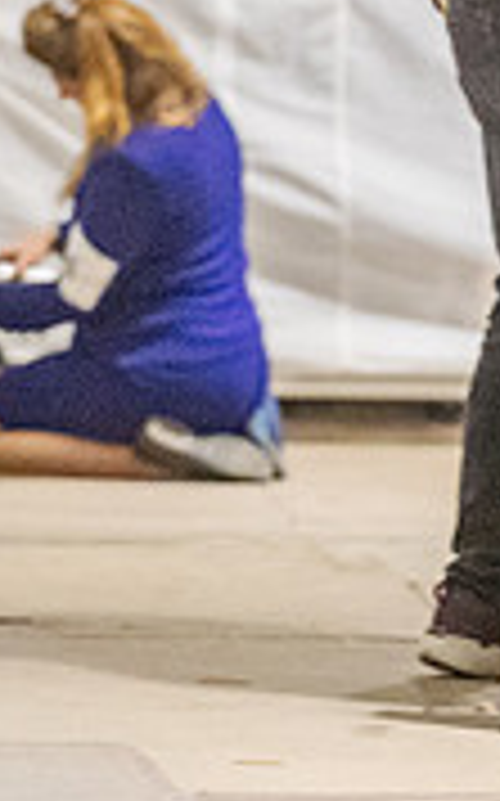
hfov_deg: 2.6
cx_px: 910
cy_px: 68
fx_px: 10810
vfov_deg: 4.2
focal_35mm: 495
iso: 6400
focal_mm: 128
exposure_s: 1/400
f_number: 3.2
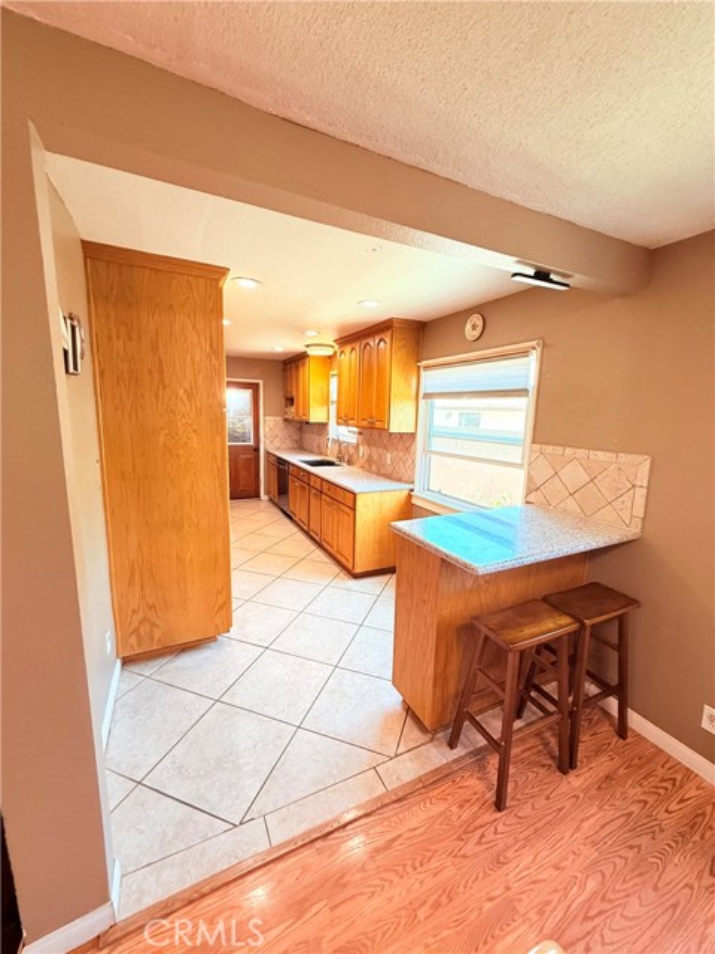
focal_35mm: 14
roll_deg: -2.5
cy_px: 477
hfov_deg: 85.7
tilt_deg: -9.1
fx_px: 386
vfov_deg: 102.1
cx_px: 358
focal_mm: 2.22
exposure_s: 1/60
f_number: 2.2
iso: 320
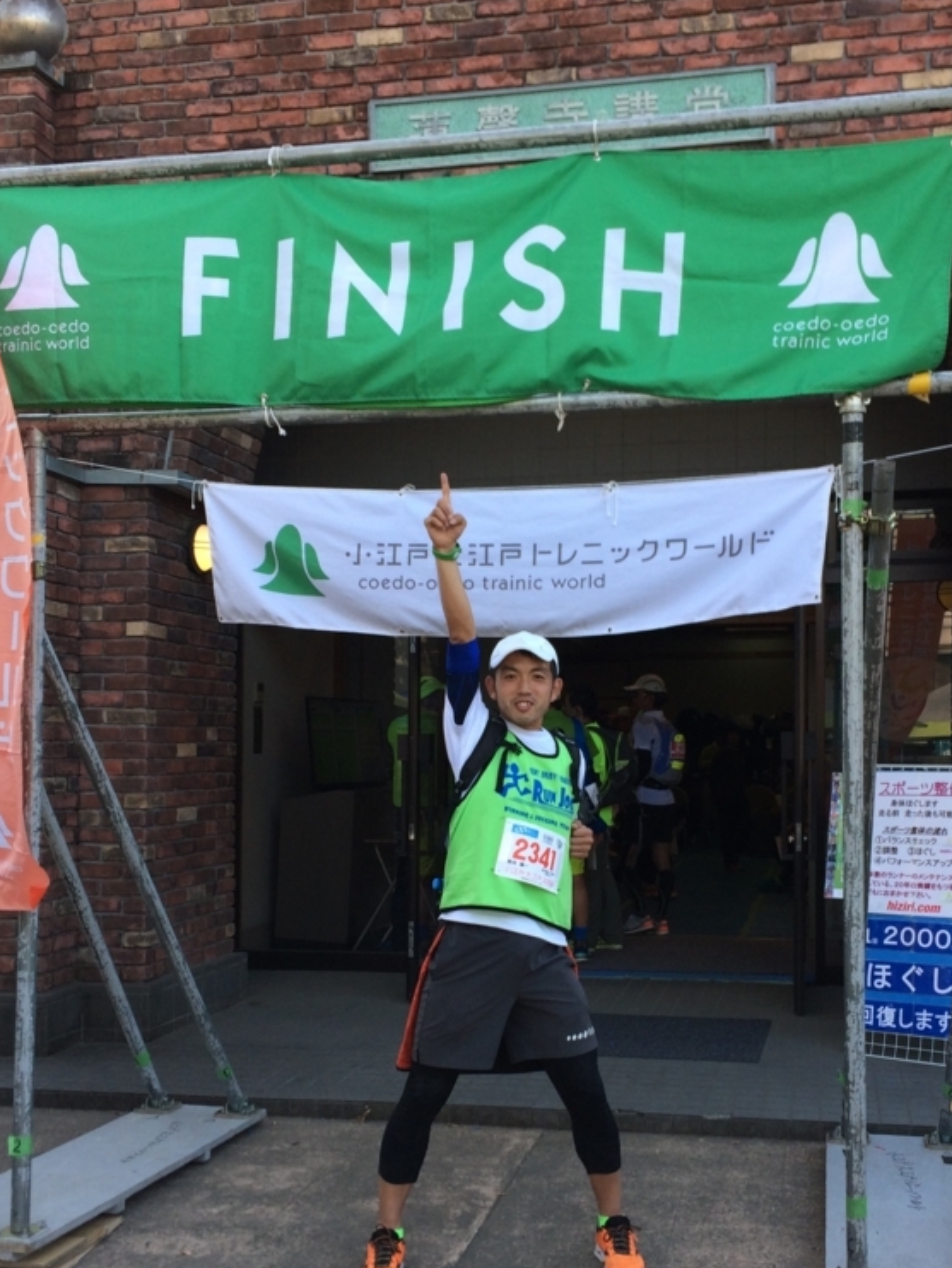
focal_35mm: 40
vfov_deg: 46.6
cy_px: 725
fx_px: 1466
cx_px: 538
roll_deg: +1.0
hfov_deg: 35.9
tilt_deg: -1.4
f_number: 2.2
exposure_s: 1/215
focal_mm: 4.15
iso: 32
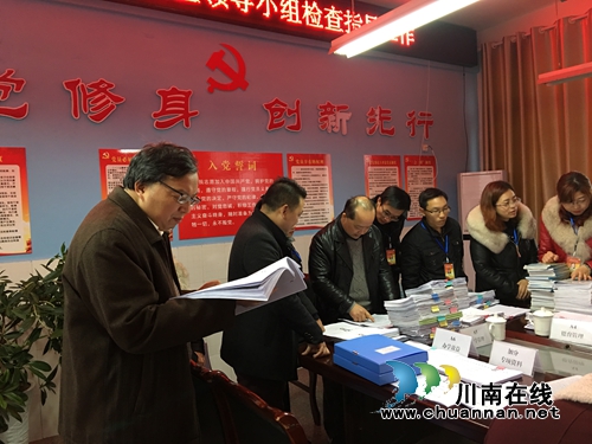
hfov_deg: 61.7
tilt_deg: +0.6
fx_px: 496
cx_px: 296
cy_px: 222
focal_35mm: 29
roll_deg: +2.5
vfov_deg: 48.2
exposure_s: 1/17
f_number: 2.2
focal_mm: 4.15
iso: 80
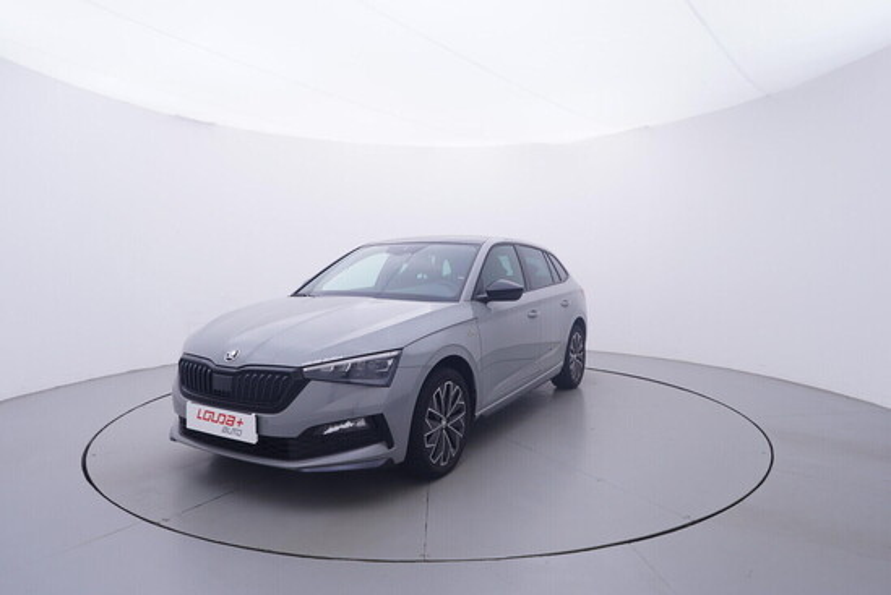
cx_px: 446
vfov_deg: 56.2
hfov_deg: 77.3
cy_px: 298
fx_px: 557
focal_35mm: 22
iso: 200
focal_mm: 15
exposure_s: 1/80
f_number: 5
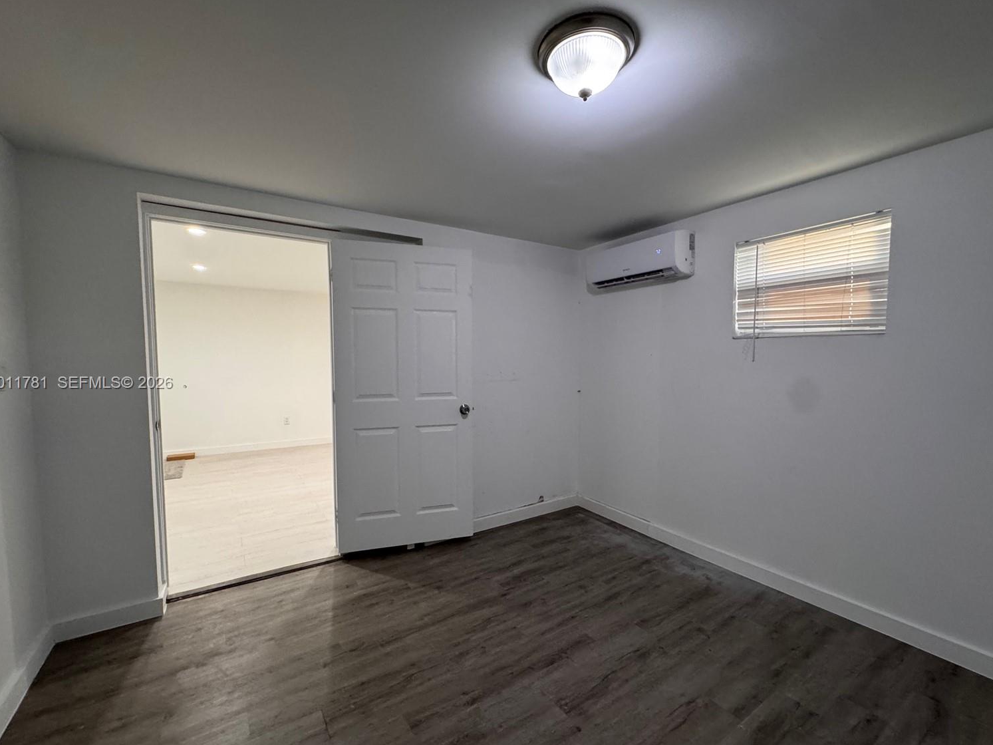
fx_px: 430
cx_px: 497
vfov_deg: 81.7
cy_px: 384
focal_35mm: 15
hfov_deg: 98.2
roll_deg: +0.9
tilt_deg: -2.1
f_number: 2.2
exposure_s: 1/60
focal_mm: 2.22
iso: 320
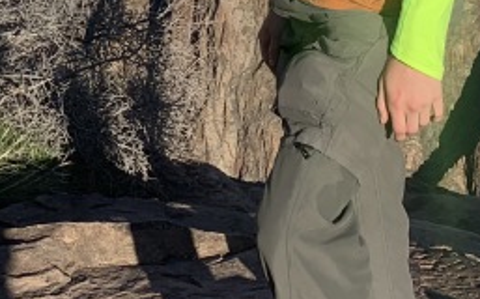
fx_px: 1437
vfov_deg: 11.4
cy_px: -159
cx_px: -37
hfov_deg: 18.3
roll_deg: +1.9
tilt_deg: -12.9
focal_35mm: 110
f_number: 1.8
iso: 25
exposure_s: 1/2755
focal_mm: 4.25
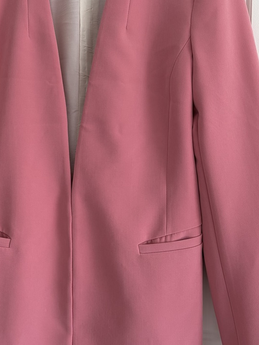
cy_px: 158
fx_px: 488
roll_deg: -0.8
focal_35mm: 49
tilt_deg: +0.0
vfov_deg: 38.9
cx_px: 78
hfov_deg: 29.4
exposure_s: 1/121
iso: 40
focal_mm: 5.96
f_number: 1.6
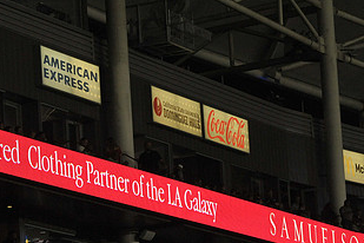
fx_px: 2275
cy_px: 189
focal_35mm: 225
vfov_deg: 6.1
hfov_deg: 9.1
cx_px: 140
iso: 3200
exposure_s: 1/400
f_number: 10
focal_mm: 120
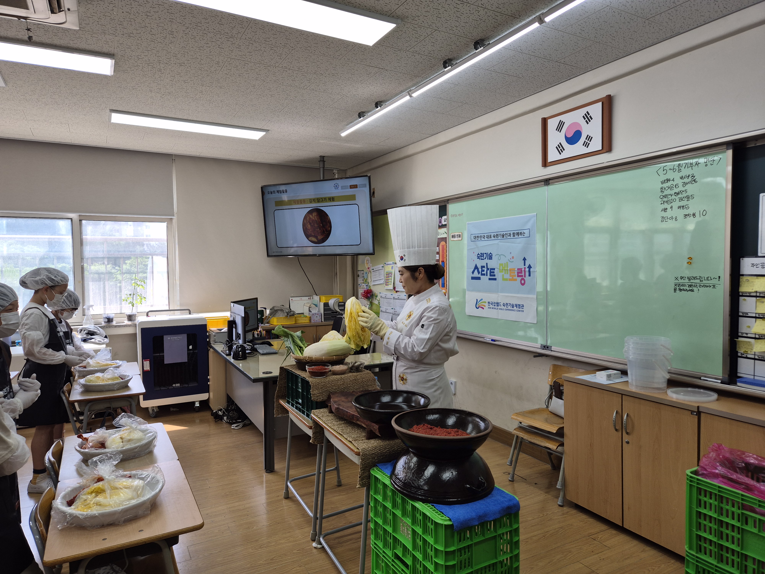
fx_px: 508
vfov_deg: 58.9
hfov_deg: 73.9
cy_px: 287
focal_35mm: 23
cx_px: 382
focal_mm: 5.4
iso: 25
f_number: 1.8
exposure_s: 1/179
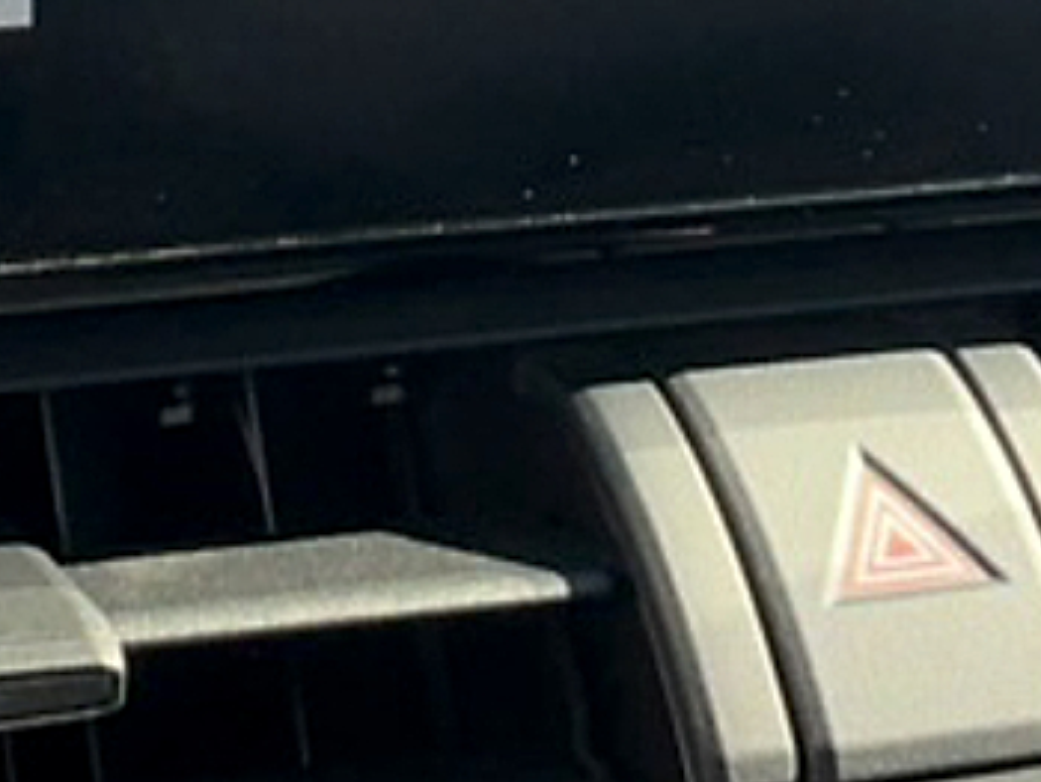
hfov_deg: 14.4
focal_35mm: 137
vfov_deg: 10.6
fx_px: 4123
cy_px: -282
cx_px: 634
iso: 32
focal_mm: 3
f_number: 1.8
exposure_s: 1/307
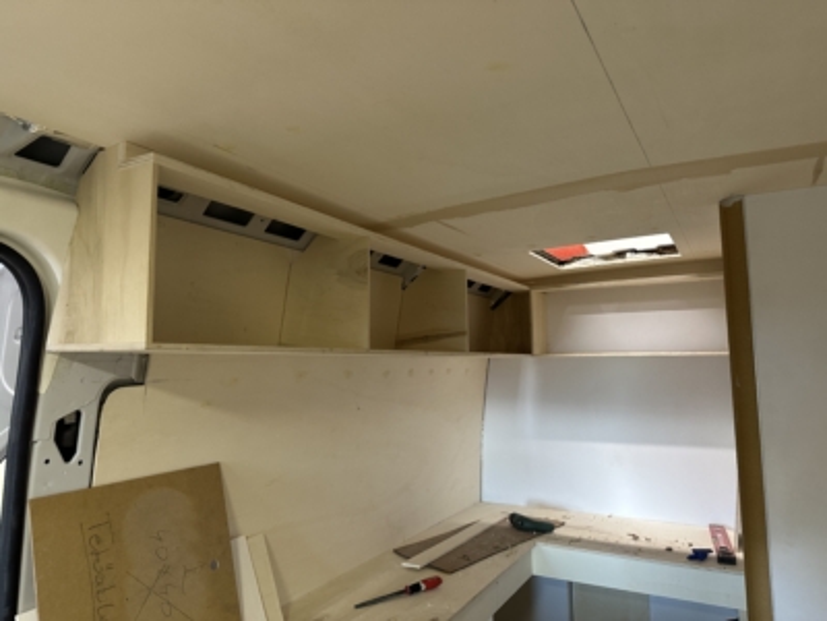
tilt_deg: +7.0
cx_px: 414
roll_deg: -0.7
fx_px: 573
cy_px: 310
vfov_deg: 56.8
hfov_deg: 71.6
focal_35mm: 24
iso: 320
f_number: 1.78
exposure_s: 1/50
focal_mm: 6.86
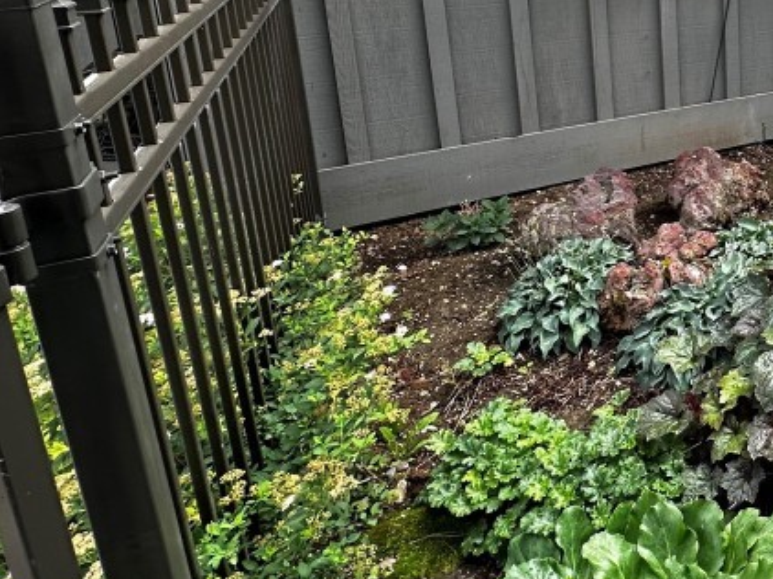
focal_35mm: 34
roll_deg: +0.0
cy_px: 44
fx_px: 759
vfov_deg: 38.5
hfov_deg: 43.7
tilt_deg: -12.2
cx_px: 819
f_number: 2.2
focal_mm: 2.22
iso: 100
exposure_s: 1/99
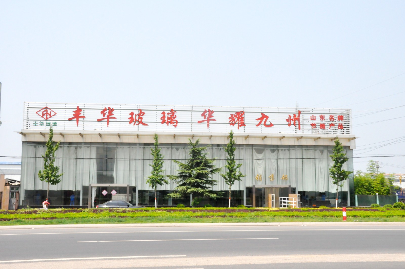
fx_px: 455
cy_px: 134
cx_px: 202
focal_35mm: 40
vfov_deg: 32.9
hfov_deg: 48.0
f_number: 16
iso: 1600
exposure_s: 1/1000
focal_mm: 27
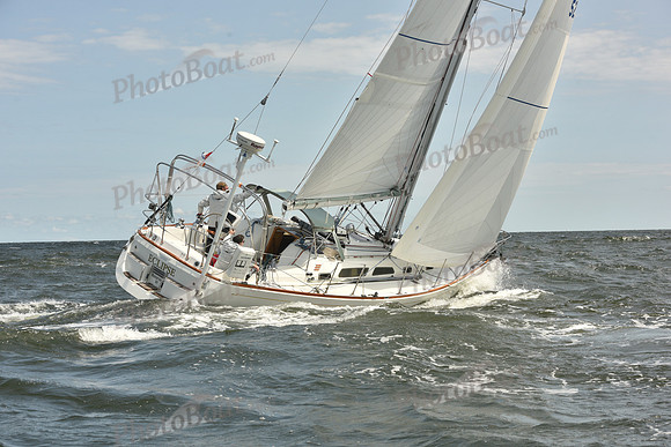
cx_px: 336
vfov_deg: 19.5
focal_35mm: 70
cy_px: 224
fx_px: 1305
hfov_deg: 28.8
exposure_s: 1/800
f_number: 9
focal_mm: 70
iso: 250
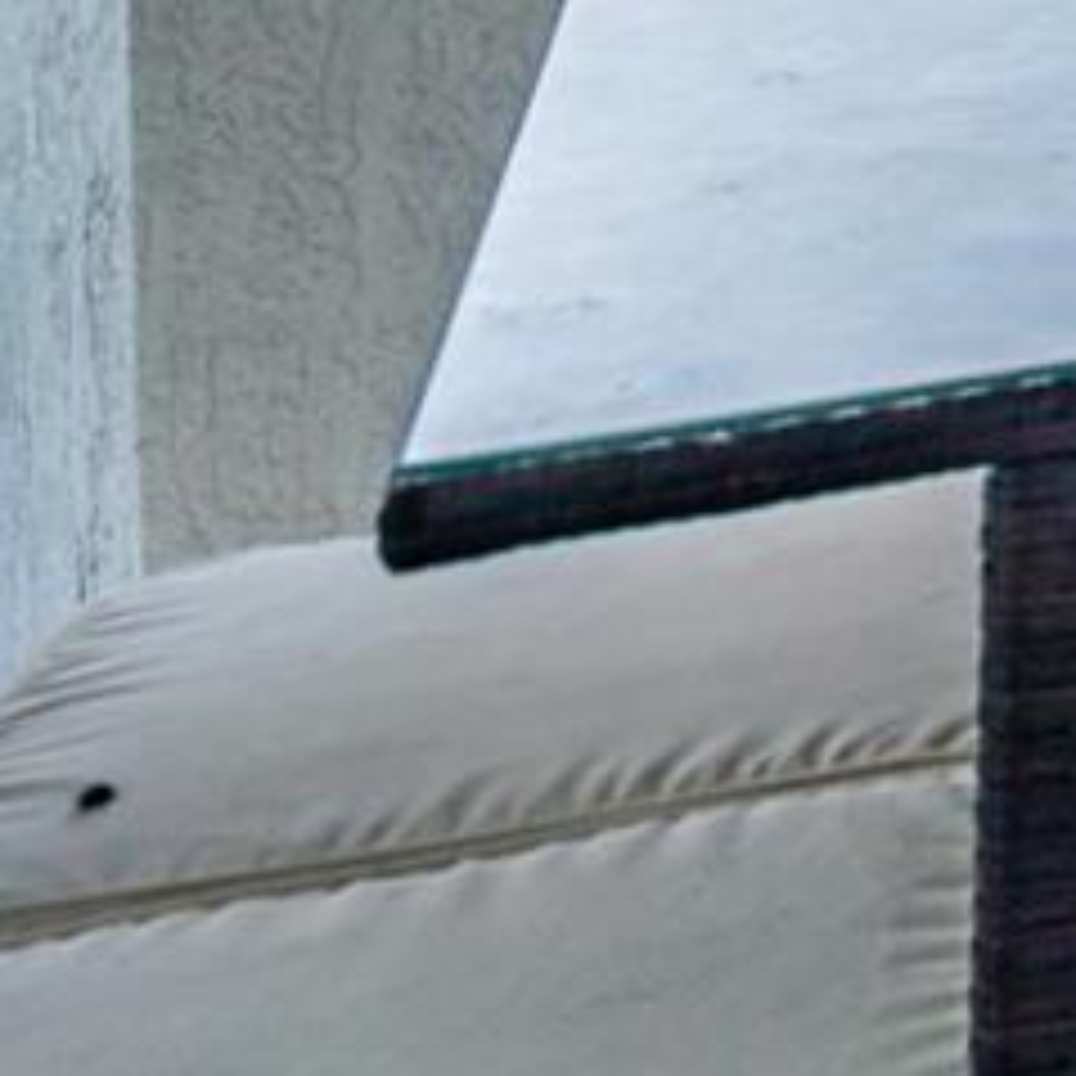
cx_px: 3525
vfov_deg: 16.7
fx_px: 3200
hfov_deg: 10.3
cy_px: -698
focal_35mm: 91
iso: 100
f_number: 8
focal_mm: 16
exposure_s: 1/250
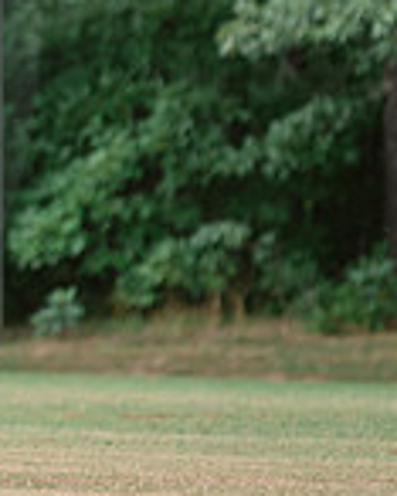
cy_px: -9
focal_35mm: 976
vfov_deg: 2.0
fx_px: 14320
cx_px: -269
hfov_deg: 1.6
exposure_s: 1/500
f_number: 2.8
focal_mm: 200
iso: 250
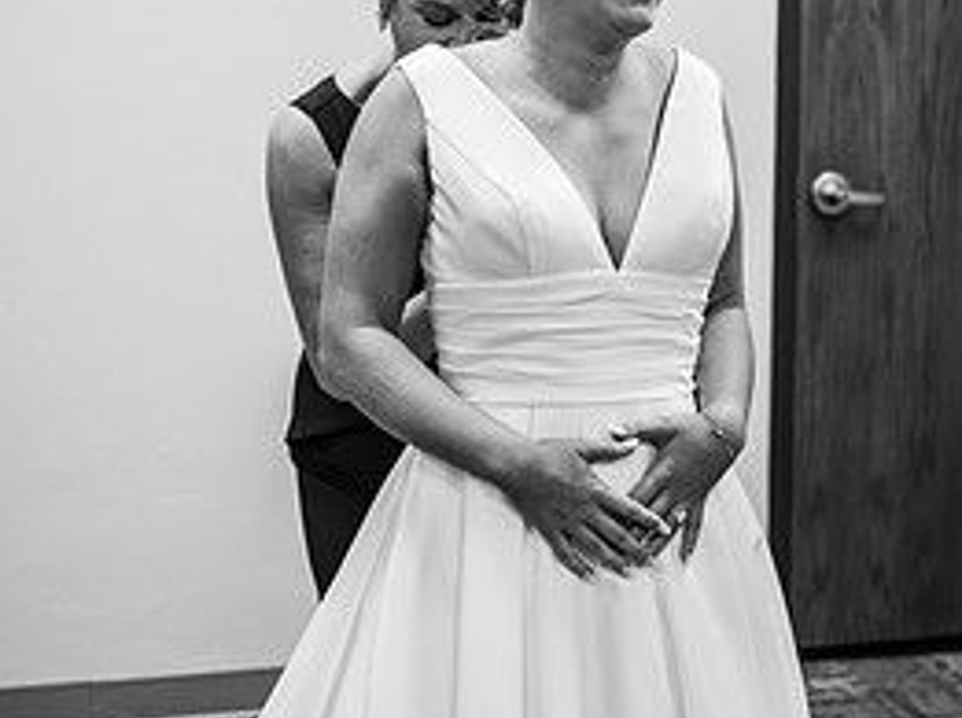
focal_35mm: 68
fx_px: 1887
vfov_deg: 21.4
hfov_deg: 28.6
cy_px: 177
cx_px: 459
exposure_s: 1/320
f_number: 3.2
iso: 2000
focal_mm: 41
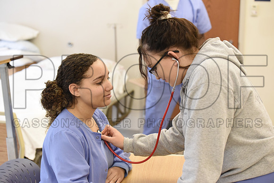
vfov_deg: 19.5
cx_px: 137
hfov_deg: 28.8
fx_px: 533
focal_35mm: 70
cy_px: 92
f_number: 4
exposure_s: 1/320
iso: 6400
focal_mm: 70
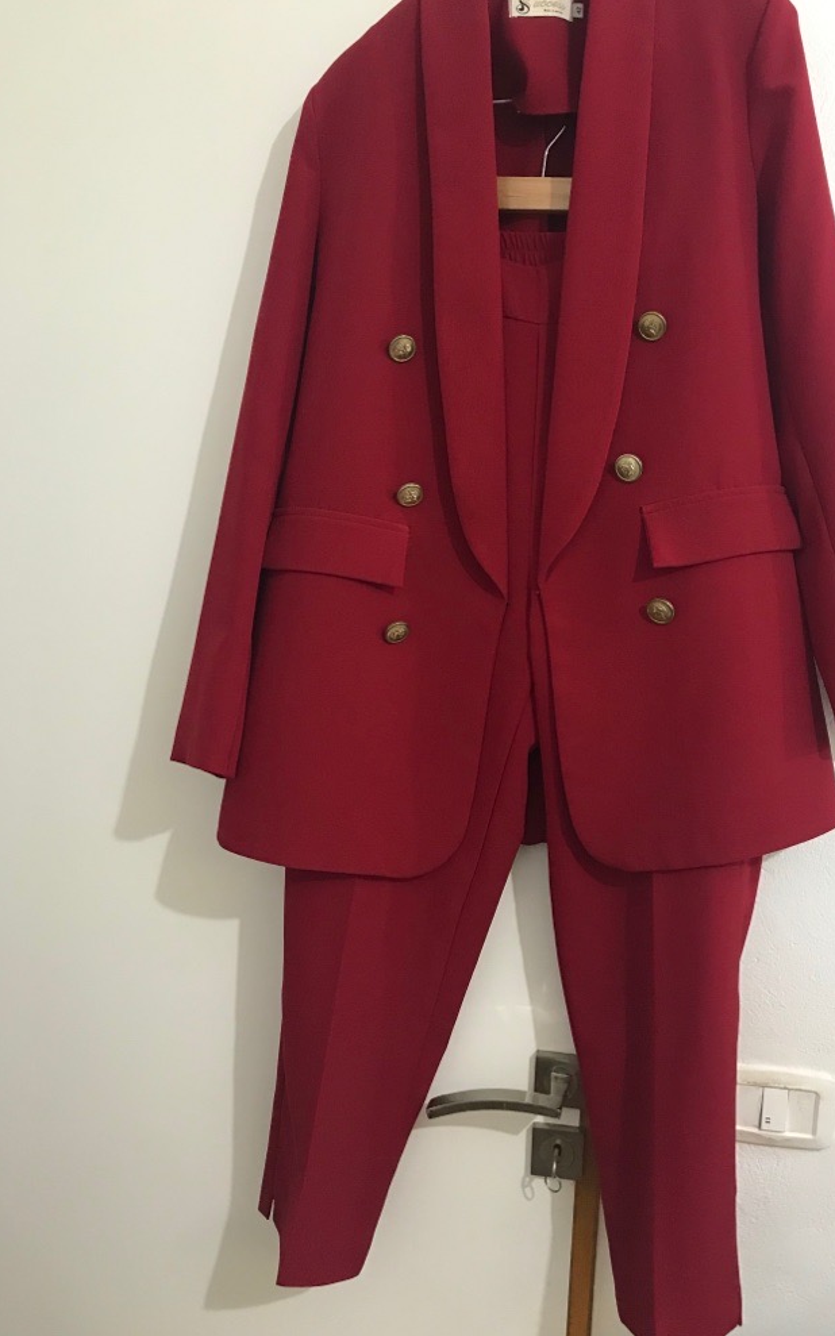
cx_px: 472
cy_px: 673
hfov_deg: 41.7
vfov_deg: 62.9
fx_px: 1092
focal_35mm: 30
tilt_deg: -7.8
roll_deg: -2.2
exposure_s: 1/17
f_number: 1.8
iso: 100
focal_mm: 3.99
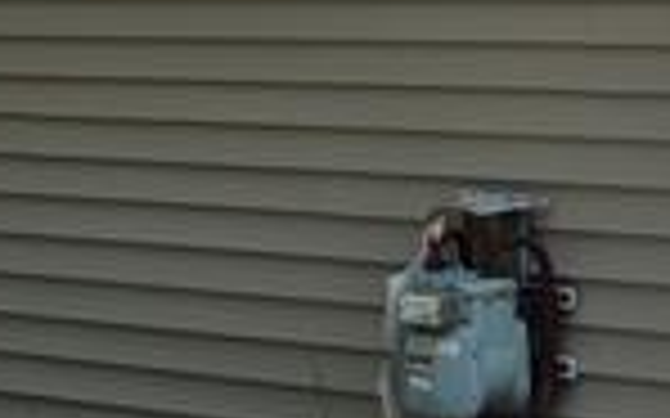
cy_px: -72
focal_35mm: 168
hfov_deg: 12.5
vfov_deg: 7.7
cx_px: 297
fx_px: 3066
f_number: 1.7
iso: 80
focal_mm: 6.3
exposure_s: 1/4889
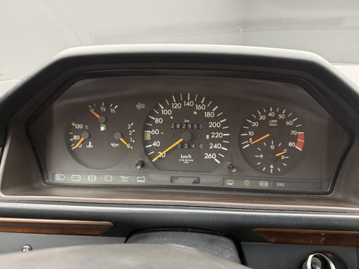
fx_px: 249
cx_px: 180
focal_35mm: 24
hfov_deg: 71.6
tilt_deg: -18.2
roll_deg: +0.0
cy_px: 134
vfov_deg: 56.8
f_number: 1.78
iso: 1000
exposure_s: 1/38
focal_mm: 6.76
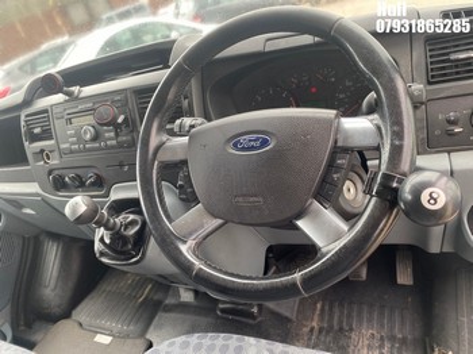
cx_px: 236
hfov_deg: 67.3
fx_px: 355
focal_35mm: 26
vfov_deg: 53.0
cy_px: 177
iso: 50
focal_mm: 4.25
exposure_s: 1/122
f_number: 1.8
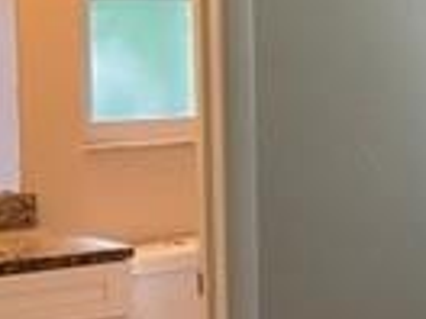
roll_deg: -1.1
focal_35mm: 126
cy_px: 145
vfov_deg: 11.8
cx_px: 923
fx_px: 1551
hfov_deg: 13.0
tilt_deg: -6.5
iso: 80
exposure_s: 1/60
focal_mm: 5.7
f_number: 1.5
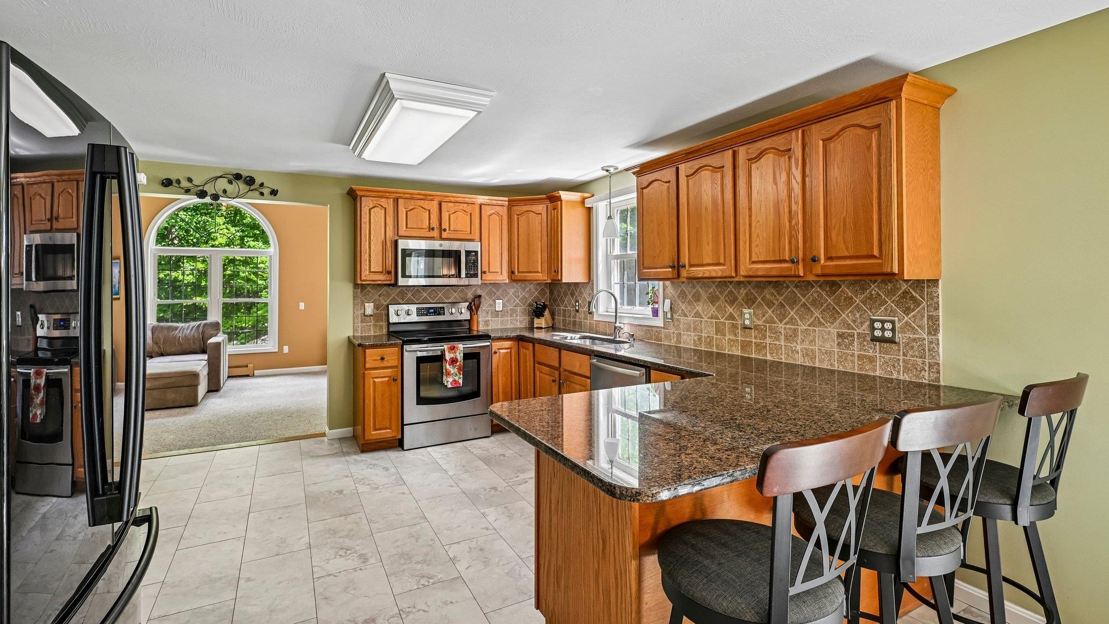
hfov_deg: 95.9
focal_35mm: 17
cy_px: 287
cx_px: 549
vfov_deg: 63.8
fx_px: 500
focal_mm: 16
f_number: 8
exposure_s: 1/20
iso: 400
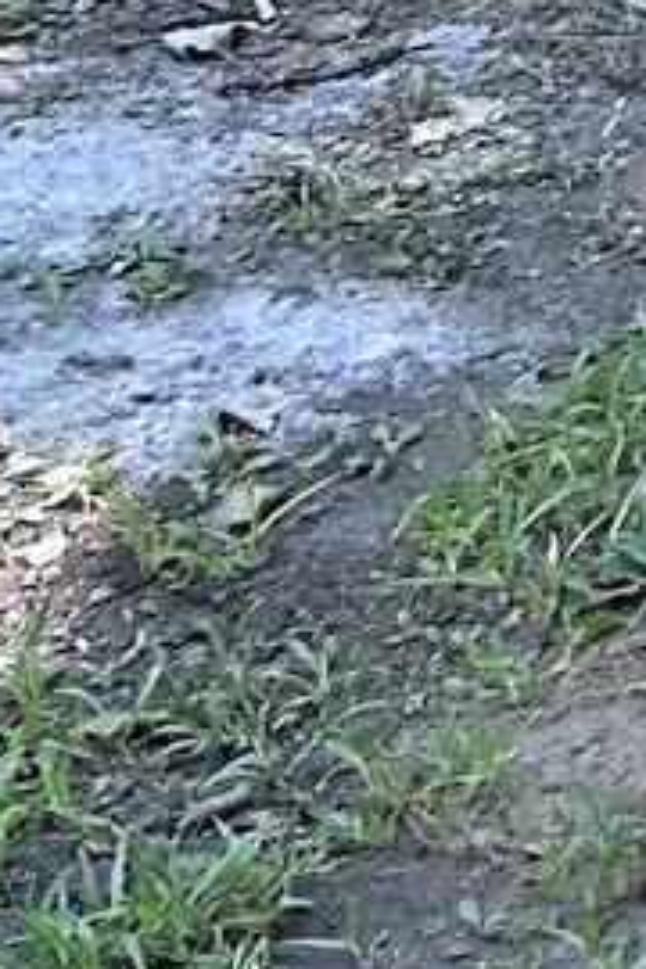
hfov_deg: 5.8
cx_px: 2437
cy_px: -1970
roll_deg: +2.2
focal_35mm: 205
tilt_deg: +1.5
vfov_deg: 8.4
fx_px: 5517
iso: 50
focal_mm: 5.7
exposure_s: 1/452
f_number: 1.5
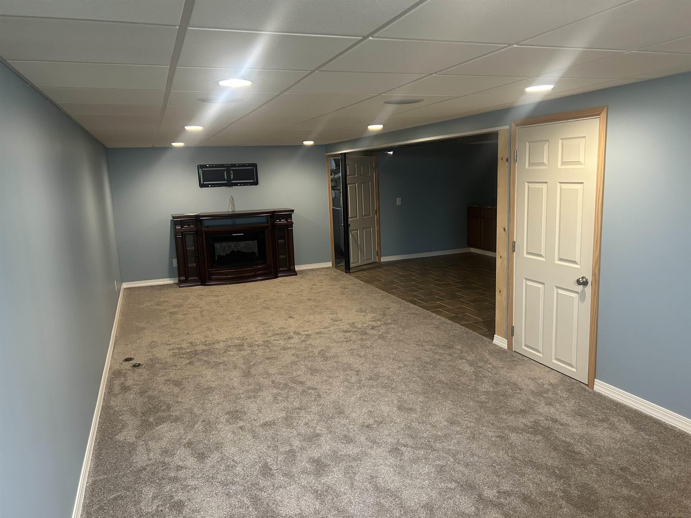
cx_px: 346
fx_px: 519
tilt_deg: -9.7
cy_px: 259
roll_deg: +2.6
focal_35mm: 26
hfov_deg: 67.3
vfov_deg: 53.1
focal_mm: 5.7
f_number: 1.5
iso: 320
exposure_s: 1/60
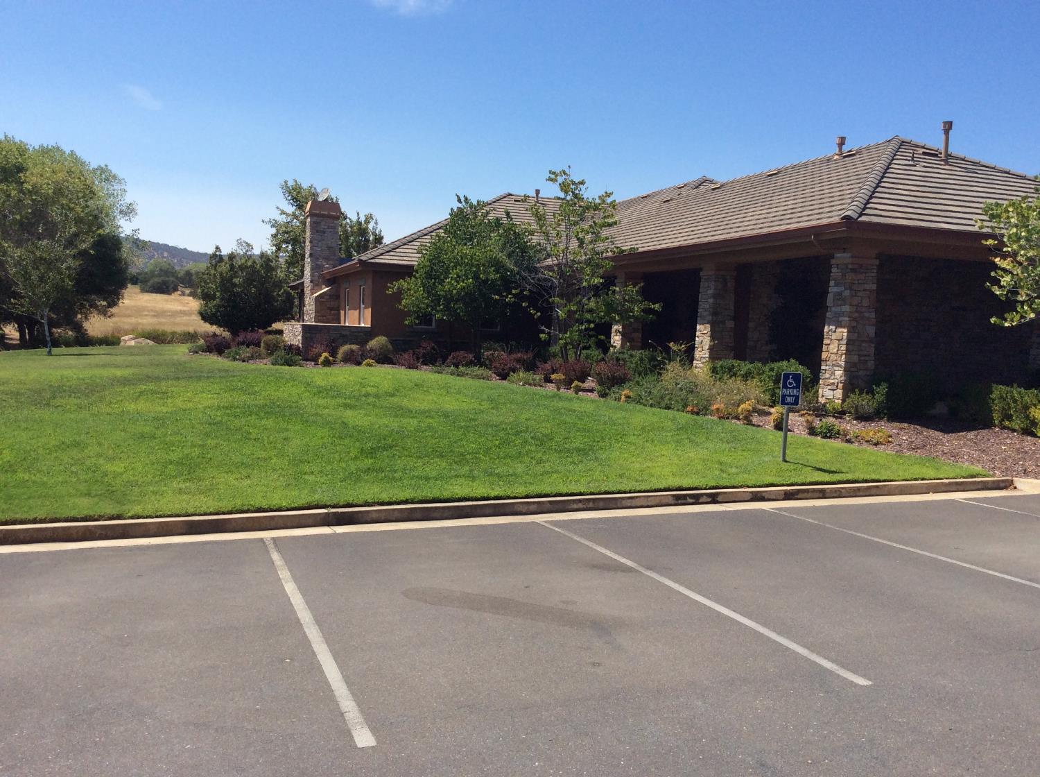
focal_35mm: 32
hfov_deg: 56.9
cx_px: 520
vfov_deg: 44.0
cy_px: 388
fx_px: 960
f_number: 2.4
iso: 32
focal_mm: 3.3
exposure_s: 1/1590
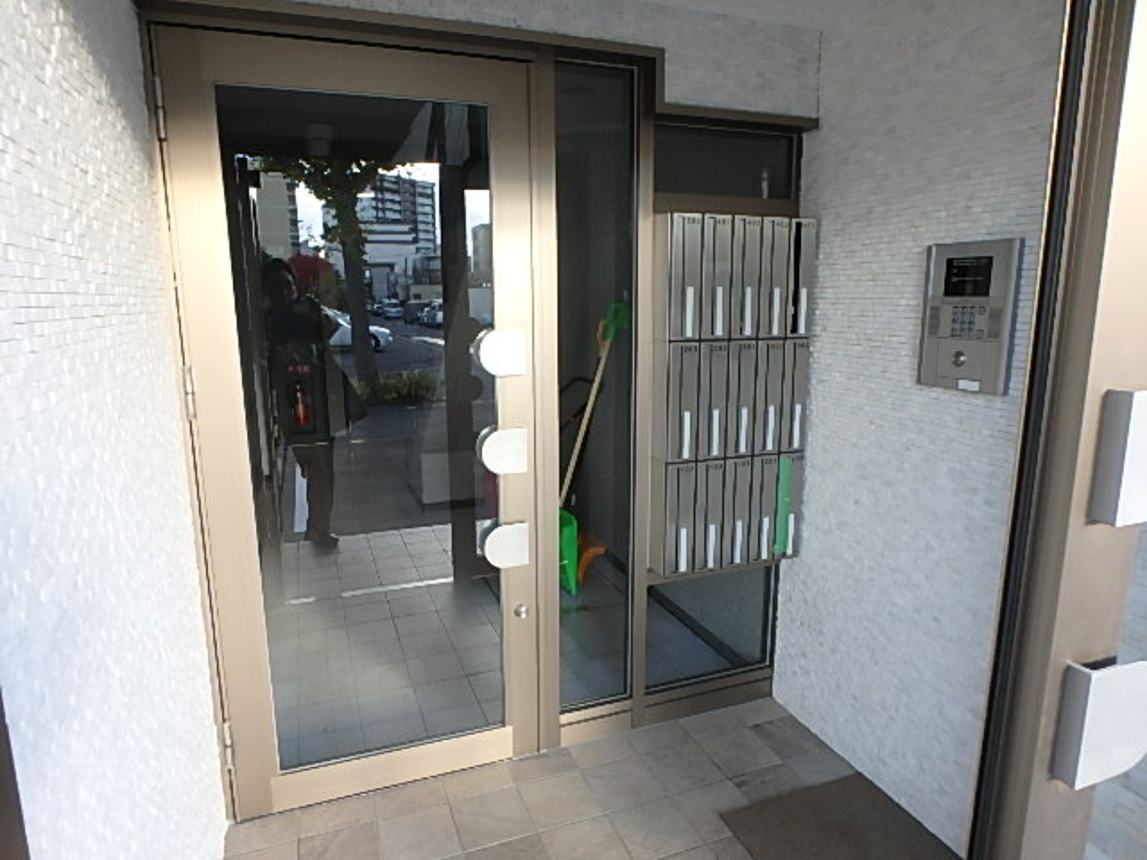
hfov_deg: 79.0
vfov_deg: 63.4
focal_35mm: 21
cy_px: 430
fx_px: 696
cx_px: 574
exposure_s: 1/60
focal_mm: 3.7
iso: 160
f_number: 3.5
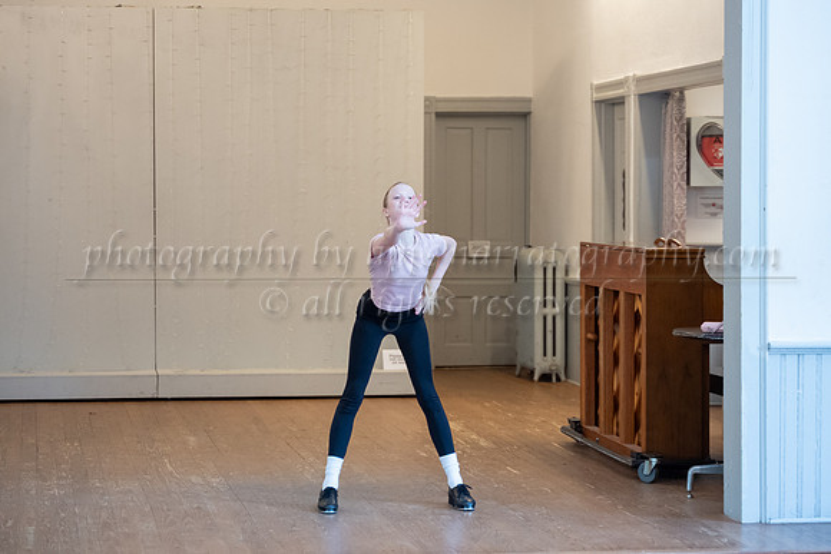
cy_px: 272
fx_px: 2172
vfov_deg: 14.5
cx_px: 408
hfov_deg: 21.7
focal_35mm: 94
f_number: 2.8
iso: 1600
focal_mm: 75
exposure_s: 1/200
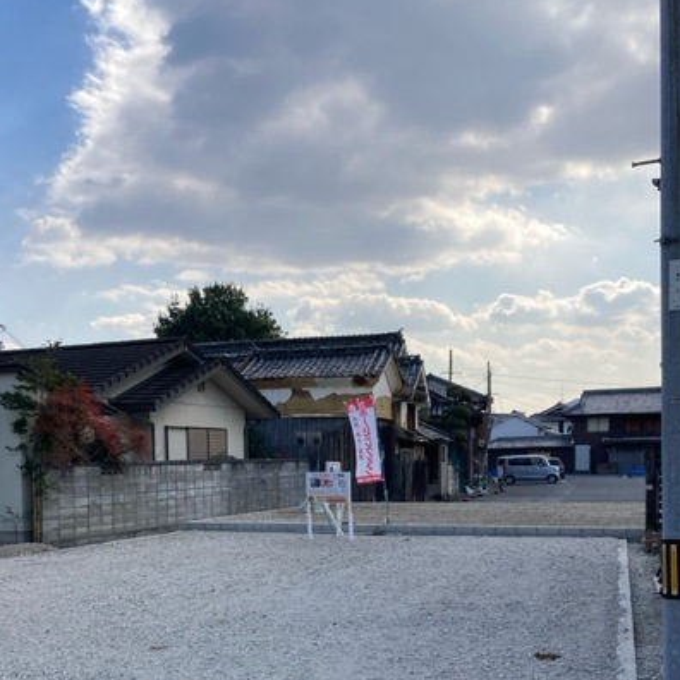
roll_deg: +0.0
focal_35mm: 40
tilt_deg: -4.9
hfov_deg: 41.7
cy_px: 515
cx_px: 288
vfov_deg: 40.6
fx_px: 889
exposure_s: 1/2433
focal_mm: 3.99
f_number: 1.8
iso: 20
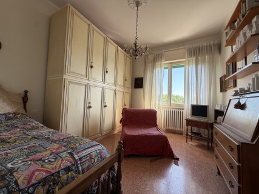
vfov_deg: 85.6
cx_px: 130
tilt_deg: +1.7
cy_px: 97
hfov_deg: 102.1
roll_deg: -2.7
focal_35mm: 14
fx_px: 105
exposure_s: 1/121
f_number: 2.2
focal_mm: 2.22
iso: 160
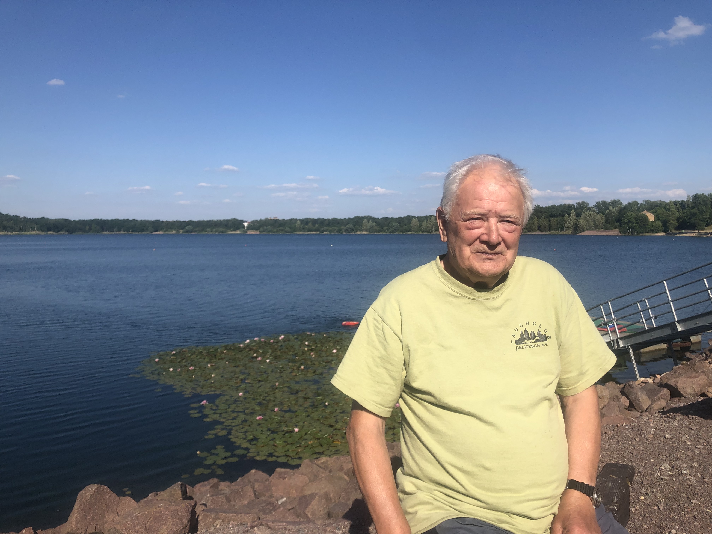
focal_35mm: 28
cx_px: 356
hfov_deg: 63.4
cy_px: 267
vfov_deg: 49.7
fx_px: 576
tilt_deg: -2.8
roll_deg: +1.0
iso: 20
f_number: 1.8
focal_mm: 3.99
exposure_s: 1/2857
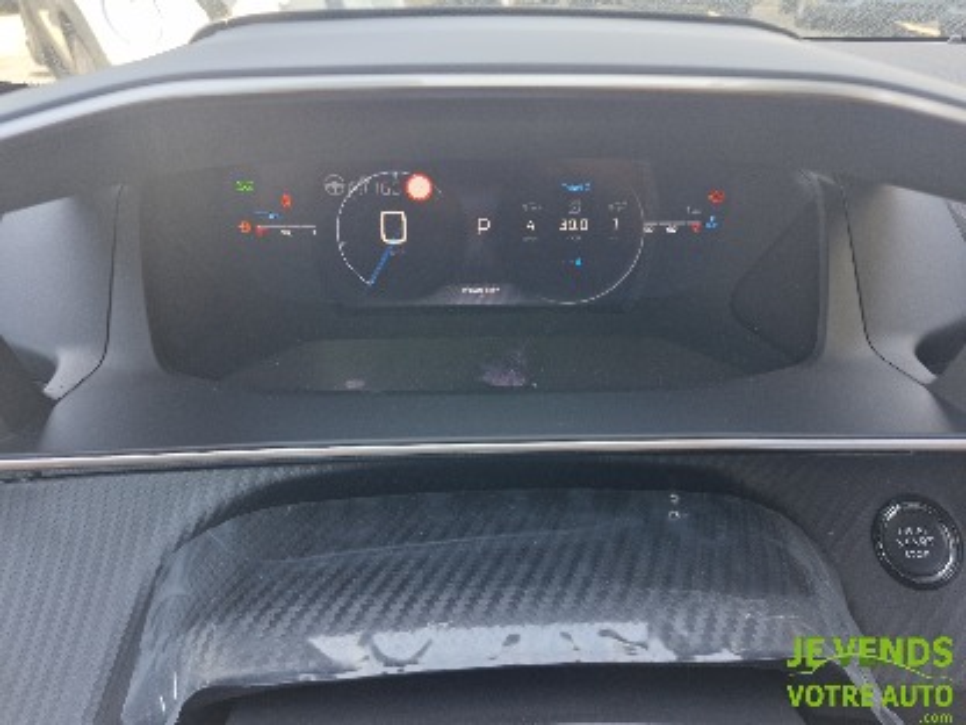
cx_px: 483
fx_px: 642
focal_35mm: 23
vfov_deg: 58.9
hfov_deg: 73.9
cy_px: 362
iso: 100
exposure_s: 1/120
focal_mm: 5.54
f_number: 1.8
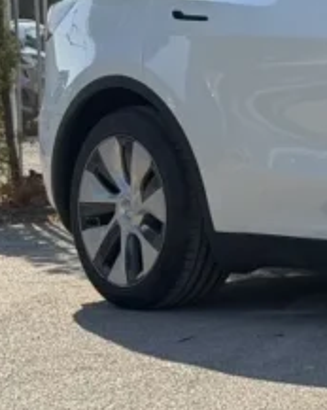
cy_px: 134
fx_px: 2012
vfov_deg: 11.6
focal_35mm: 166
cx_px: 682
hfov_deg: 8.7
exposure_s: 1/3378
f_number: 1.78
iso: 80
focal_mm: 6.76
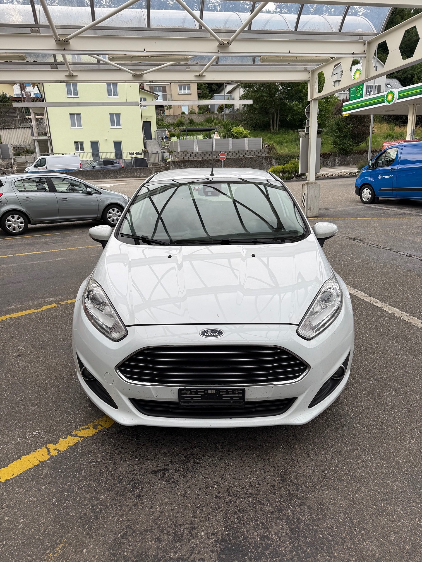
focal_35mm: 24
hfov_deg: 56.8
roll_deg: +0.5
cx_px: 211
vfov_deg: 71.6
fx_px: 390
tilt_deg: -15.6
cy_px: 281
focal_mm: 6.76
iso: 80
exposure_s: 1/695
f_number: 1.78
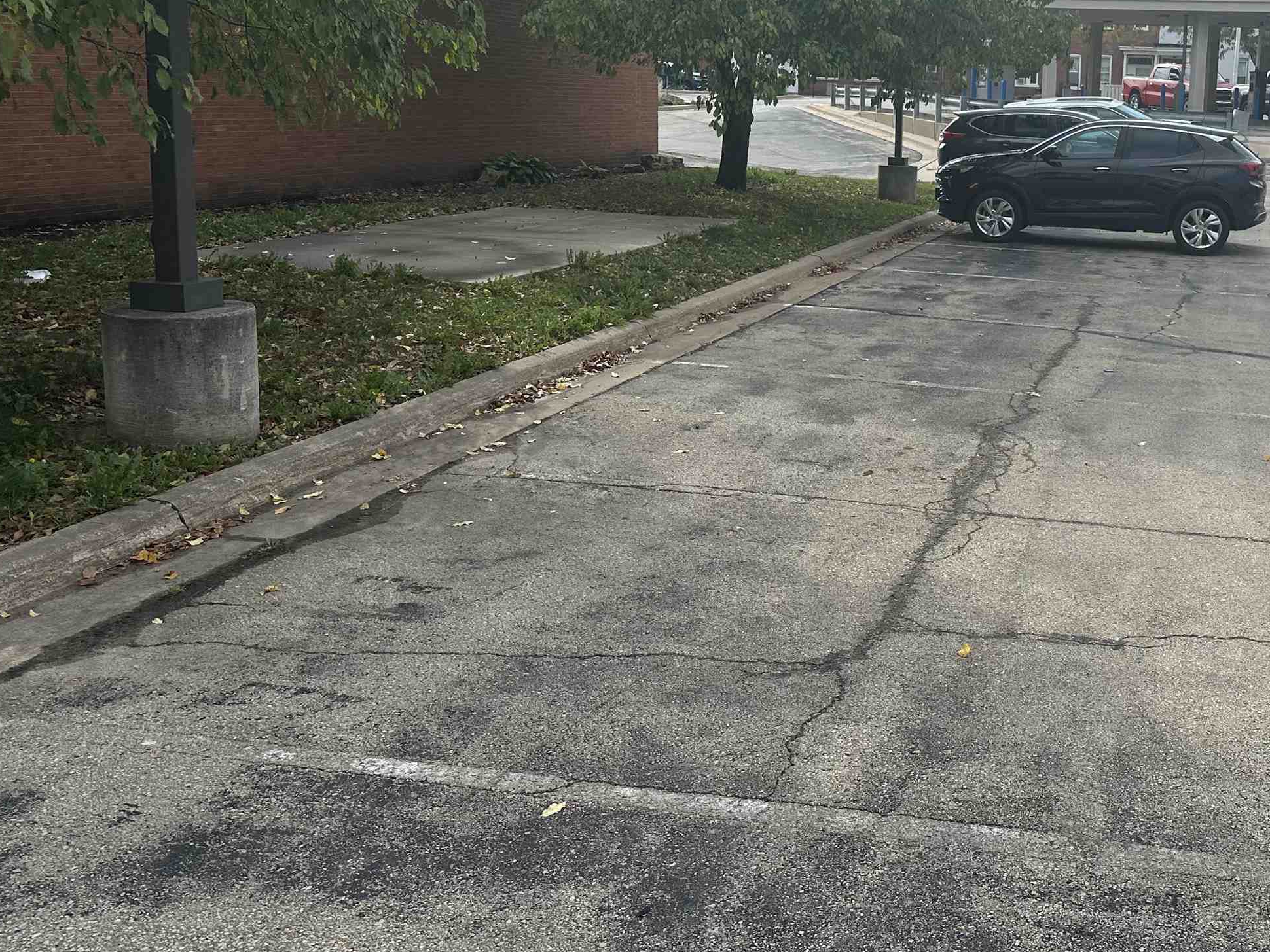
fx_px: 1394
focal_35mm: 38
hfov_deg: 46.6
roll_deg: -0.9
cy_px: 298
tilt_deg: -7.0
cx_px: 998
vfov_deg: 37.2
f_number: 1.78
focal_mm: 6.86
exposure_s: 1/3356
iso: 80
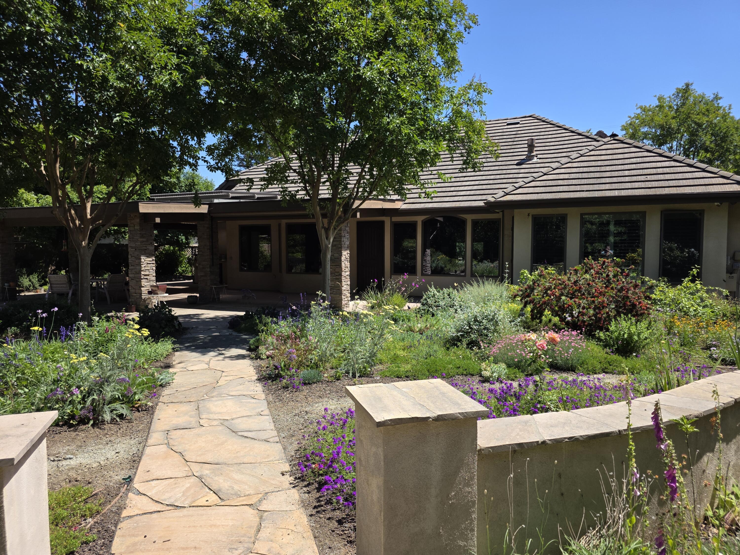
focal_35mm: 23
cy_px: 278
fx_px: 492
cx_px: 370
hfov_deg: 73.9
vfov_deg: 58.9
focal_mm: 6.3
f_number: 1.7
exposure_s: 1/3972
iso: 80
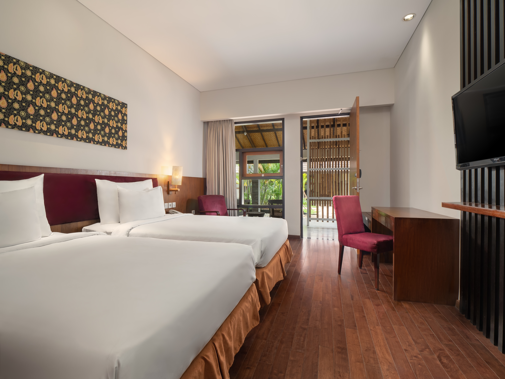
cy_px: 190
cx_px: 252
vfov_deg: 78.1
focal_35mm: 16
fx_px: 233
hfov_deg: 94.5
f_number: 6.3
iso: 200
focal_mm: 8
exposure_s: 1.6
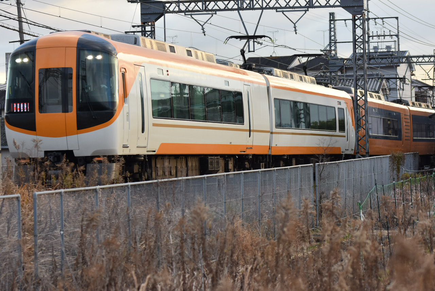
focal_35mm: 158
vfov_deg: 8.7
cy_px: 146
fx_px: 1905
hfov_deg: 13.0
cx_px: 218
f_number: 4
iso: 720
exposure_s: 1/1000
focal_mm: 105
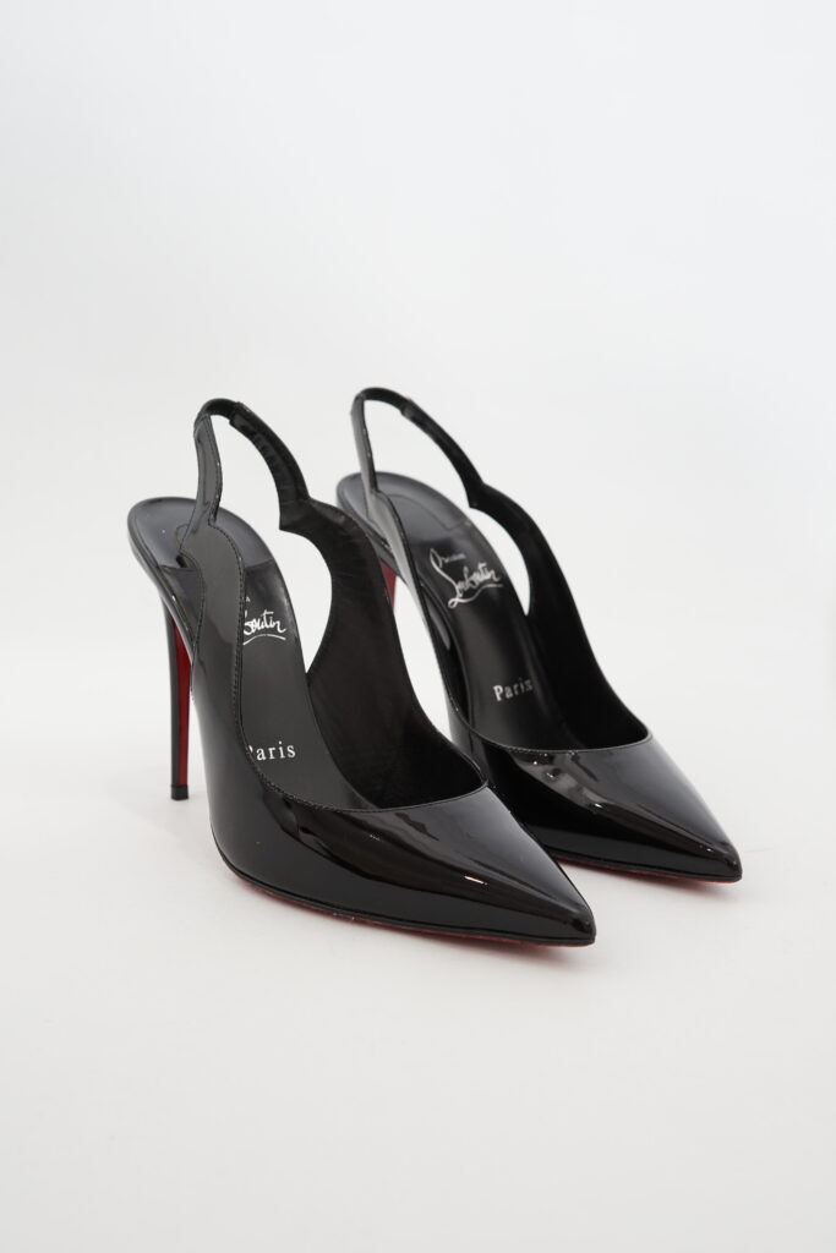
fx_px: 1741
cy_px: 626
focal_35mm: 50
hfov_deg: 27.0
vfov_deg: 39.6
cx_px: 418
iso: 640
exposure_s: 1/15
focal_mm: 50
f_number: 6.3
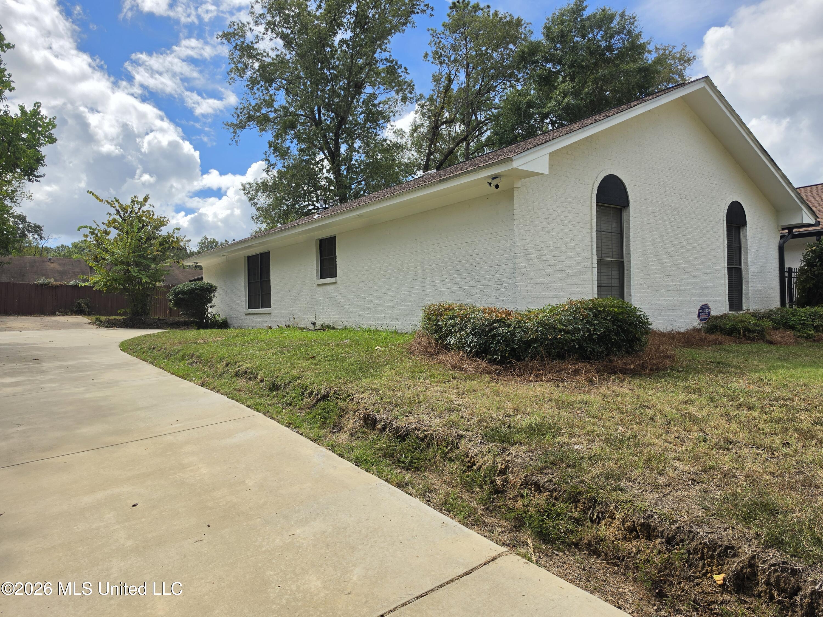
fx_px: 547
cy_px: 308
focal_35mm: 23
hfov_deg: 73.9
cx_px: 412
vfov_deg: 58.9
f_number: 1.4
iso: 40
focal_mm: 6.5
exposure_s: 1/7939
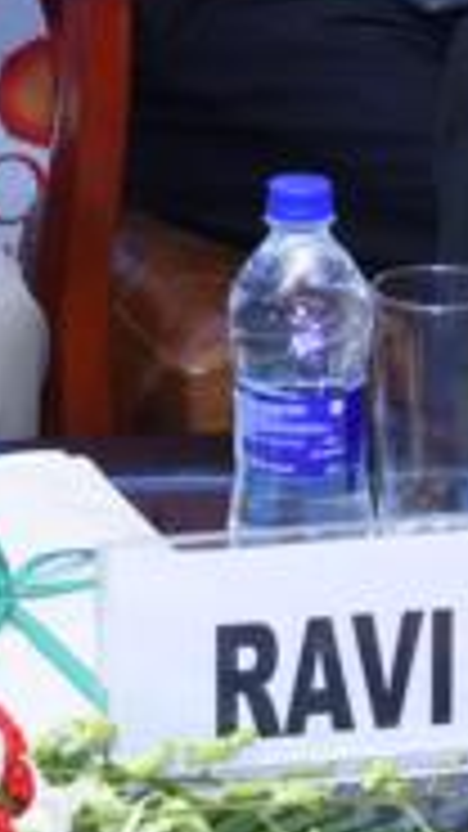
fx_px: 4326
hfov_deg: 6.2
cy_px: -571
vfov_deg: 10.5
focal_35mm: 196
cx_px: 180
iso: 2000
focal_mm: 30
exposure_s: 1/160
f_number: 5.6
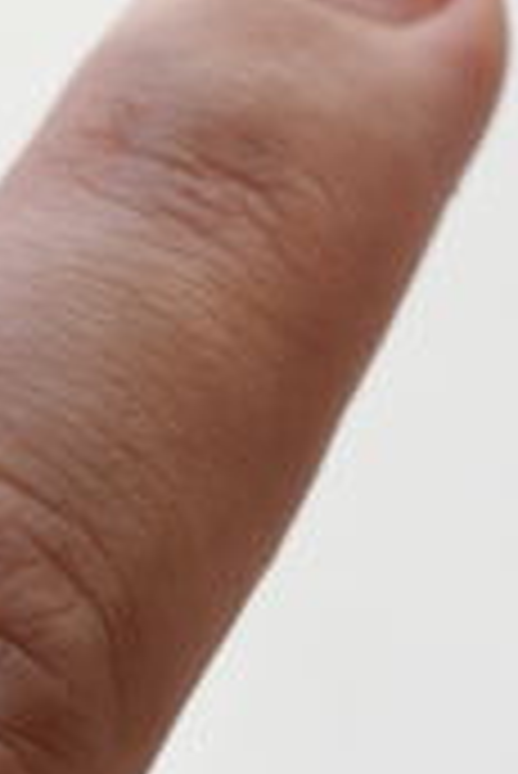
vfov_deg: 4.7
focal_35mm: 436
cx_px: -484
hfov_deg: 3.1
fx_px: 9391
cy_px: 1022
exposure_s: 1/100
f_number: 7.1
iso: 100
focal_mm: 50
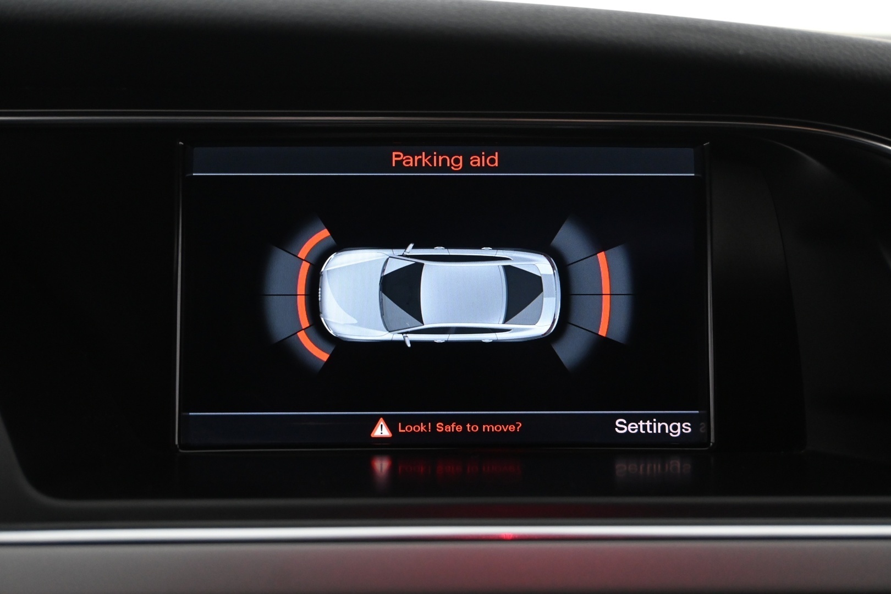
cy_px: 297
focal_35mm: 41
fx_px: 1021
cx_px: 446
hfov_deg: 47.2
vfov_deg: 32.4
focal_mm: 27.5
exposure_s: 1/40
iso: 2000
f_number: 4.5
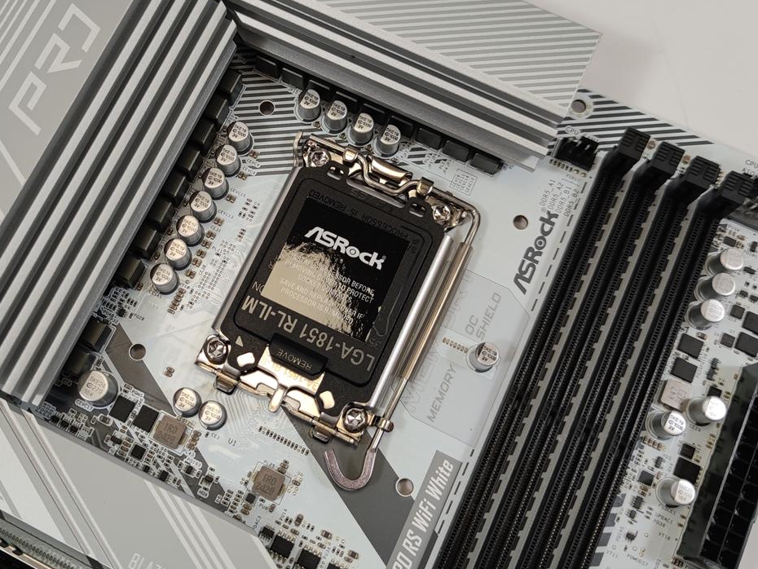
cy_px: 204
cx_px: 286
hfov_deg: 43.5
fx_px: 942
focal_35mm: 43
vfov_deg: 33.4
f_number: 1.85
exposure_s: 1/100
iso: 59
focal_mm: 6.78
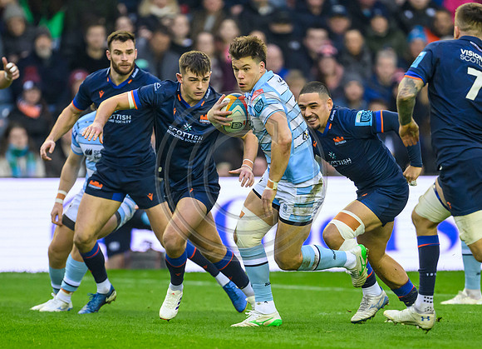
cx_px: 313
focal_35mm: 743
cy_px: 226
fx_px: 10207
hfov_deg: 2.7
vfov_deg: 2.0
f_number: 3.2
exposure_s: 1/1600
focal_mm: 400
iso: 4000
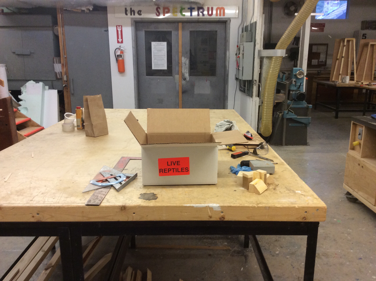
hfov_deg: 56.9
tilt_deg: -15.6
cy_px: 140
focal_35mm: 32
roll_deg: +0.2
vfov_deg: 44.1
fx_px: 347
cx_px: 188
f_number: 2.4
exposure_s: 1/24
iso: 80
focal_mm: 3.3
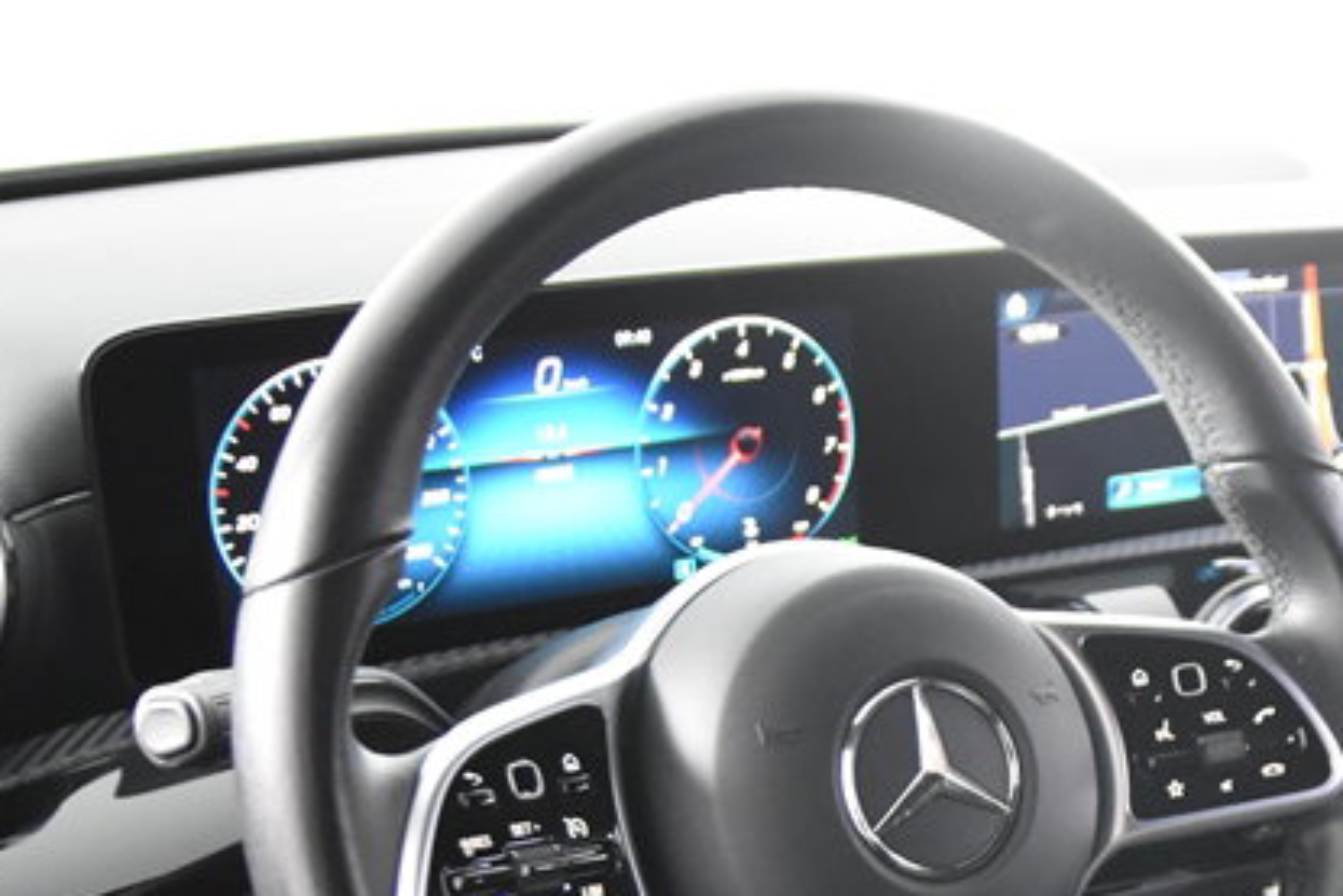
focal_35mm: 74
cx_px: 1091
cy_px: 978
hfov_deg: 26.8
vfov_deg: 17.8
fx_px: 2761
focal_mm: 20
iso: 3600
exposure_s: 1/30
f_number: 2.8
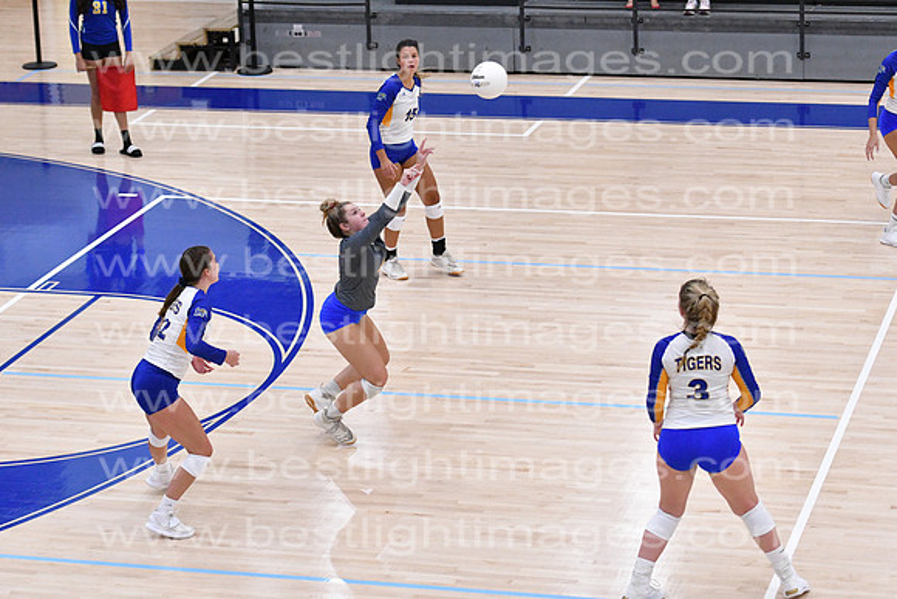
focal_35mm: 112
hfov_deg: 18.2
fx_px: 2804
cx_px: 448
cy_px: 300
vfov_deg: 12.2
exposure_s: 1/1000
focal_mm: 75
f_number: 3.2
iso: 6400
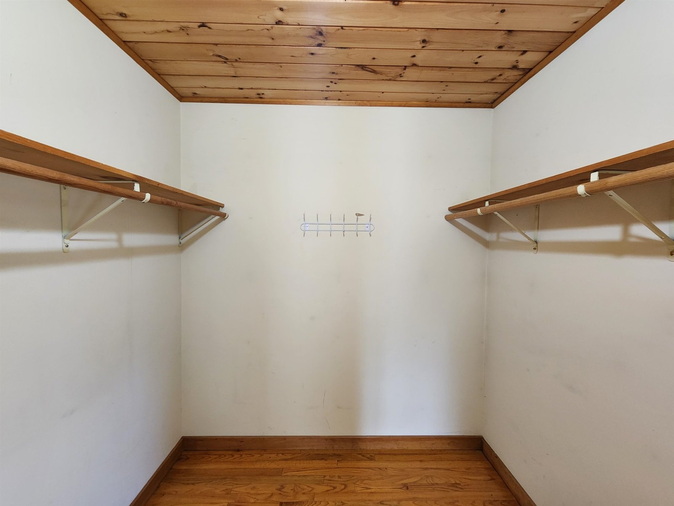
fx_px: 253
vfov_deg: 89.9
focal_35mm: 13
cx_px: 337
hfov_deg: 106.2
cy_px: 253
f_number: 2.2
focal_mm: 2.2
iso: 400
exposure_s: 1/30
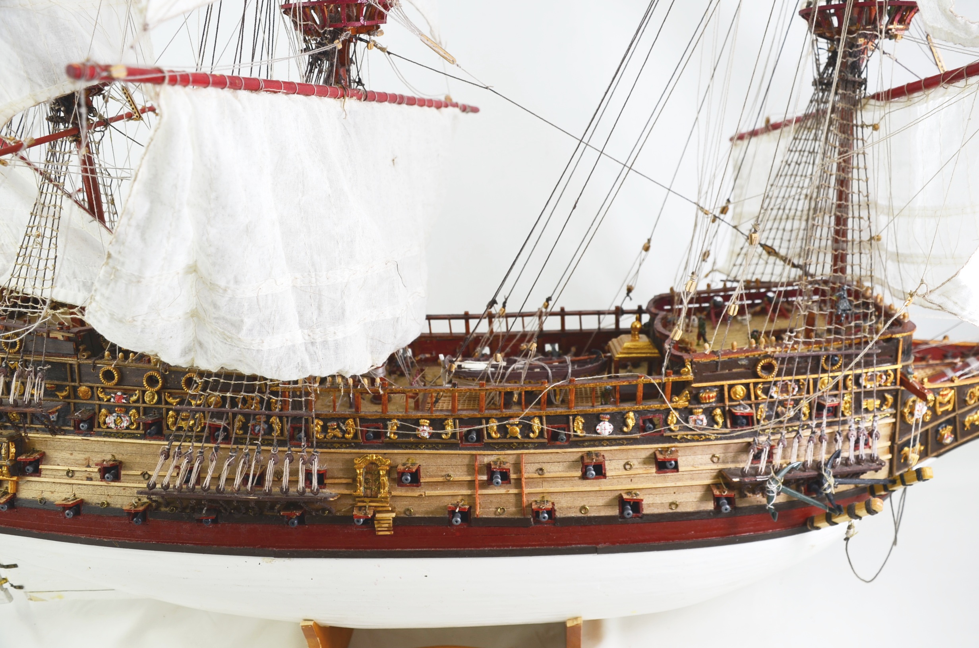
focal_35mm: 30
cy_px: 324
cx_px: 490
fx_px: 814
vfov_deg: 43.4
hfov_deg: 62.0
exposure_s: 1/80
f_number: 4.5
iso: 100
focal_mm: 20
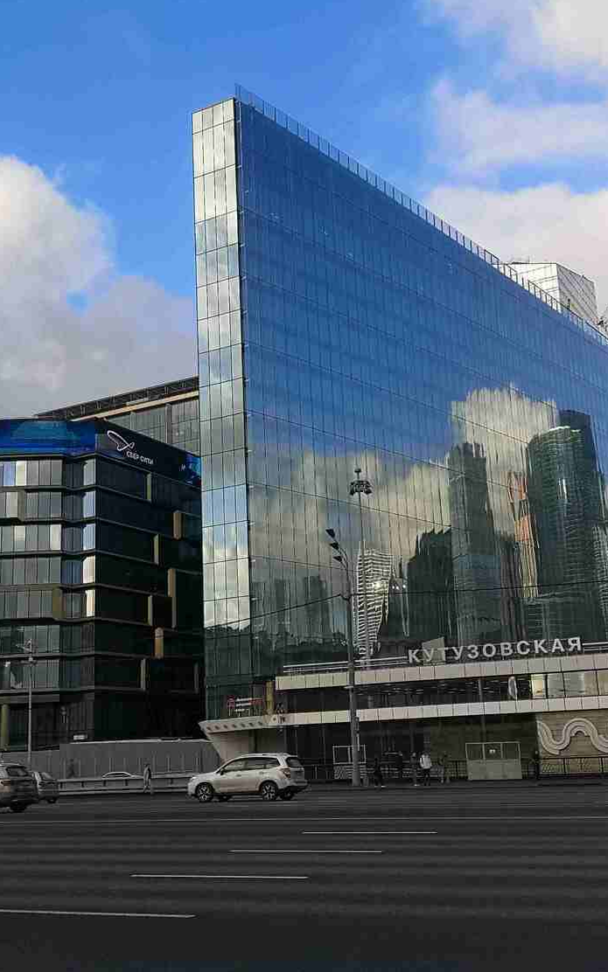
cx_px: 303
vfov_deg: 49.3
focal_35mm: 40
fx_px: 1060
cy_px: 486
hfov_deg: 32.0
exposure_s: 1/1225
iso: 50
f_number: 1.8
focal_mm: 5.58
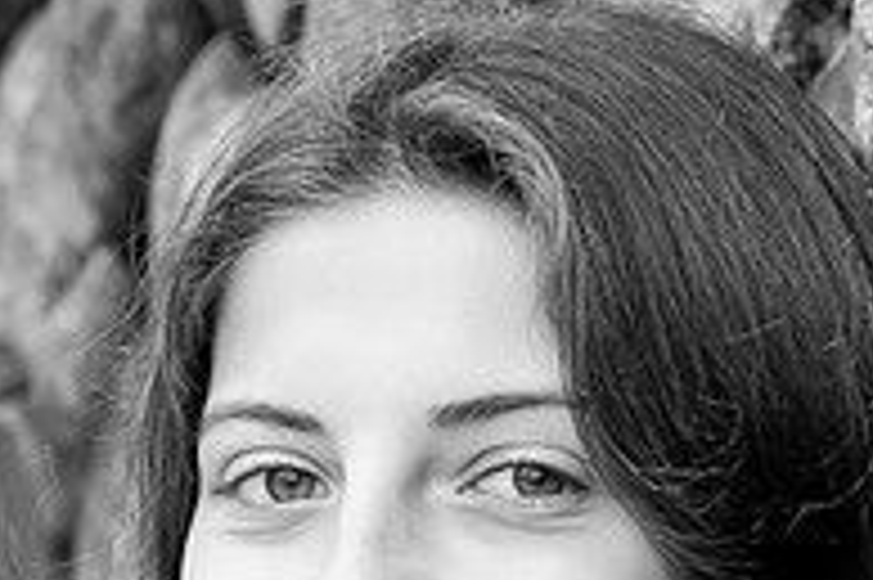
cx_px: -101
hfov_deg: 6.5
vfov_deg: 4.3
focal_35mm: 316
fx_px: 7656
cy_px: 636
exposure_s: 1/160
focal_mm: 70
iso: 400
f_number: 7.1
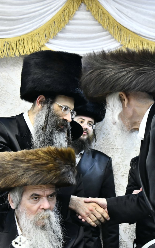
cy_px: 124
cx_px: 134
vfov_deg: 26.8
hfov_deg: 16.8
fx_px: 520
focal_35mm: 77
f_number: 5.6
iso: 3200
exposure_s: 1/200
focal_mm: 50
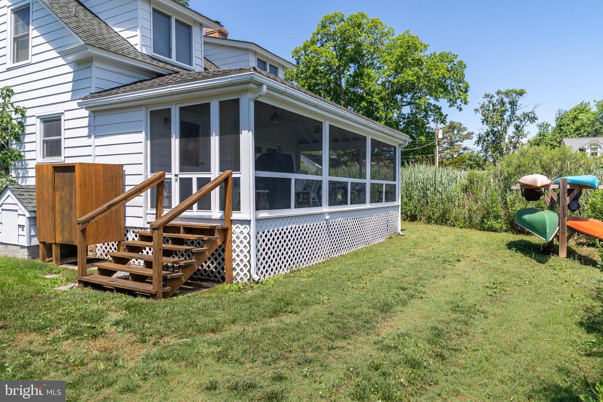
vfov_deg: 53.2
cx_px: 302
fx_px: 402
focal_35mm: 24
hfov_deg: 73.7
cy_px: 201
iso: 80
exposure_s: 1/125
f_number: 8
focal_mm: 24
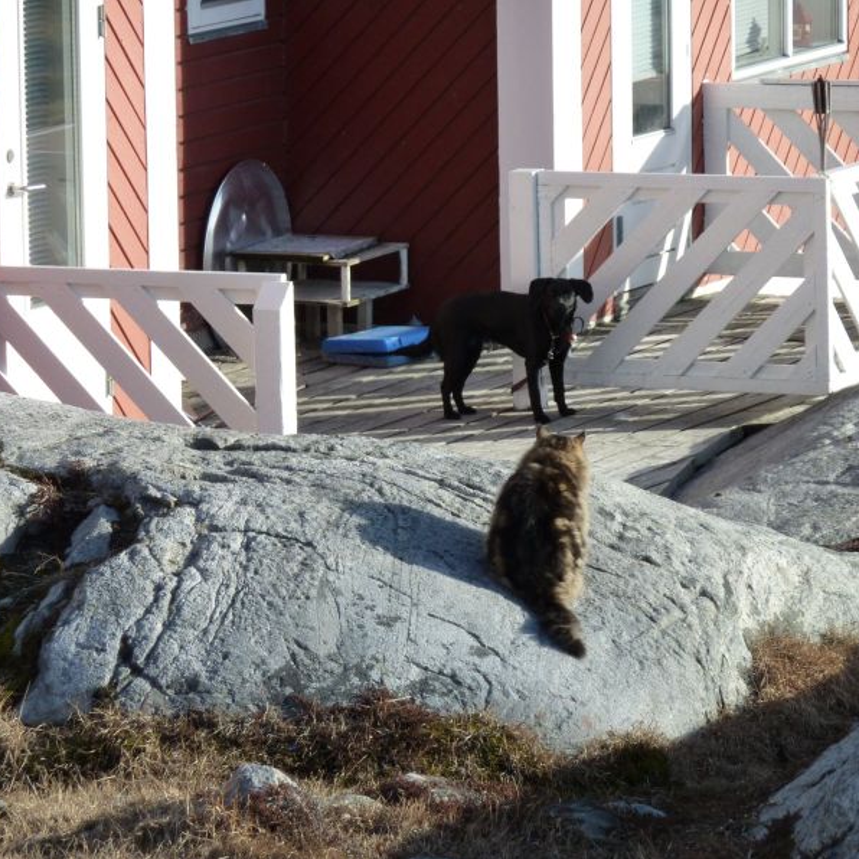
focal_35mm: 249
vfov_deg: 7.0
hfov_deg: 7.0
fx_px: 6991
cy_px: 431
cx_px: 536
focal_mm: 34.4
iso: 125
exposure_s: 1/320
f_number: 4.6
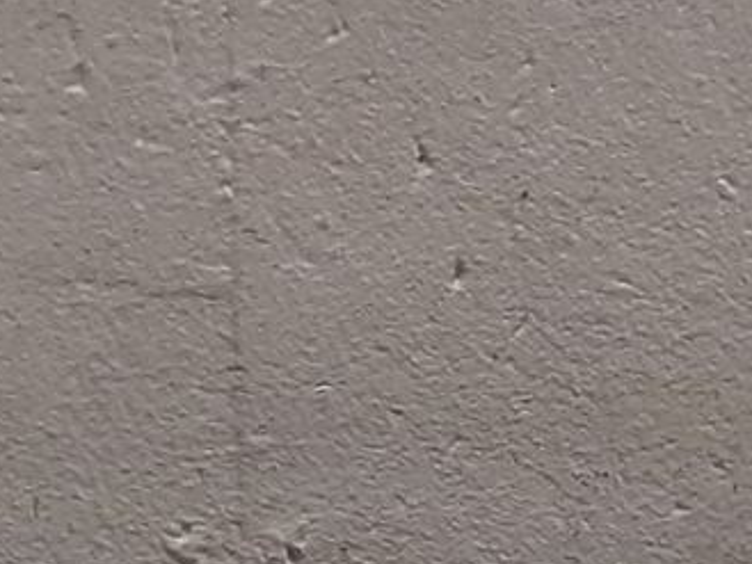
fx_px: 3521
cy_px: 760
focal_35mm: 162
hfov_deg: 12.2
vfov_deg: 9.0
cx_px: 313
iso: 125
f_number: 1.7
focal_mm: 3.93
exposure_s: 1/50
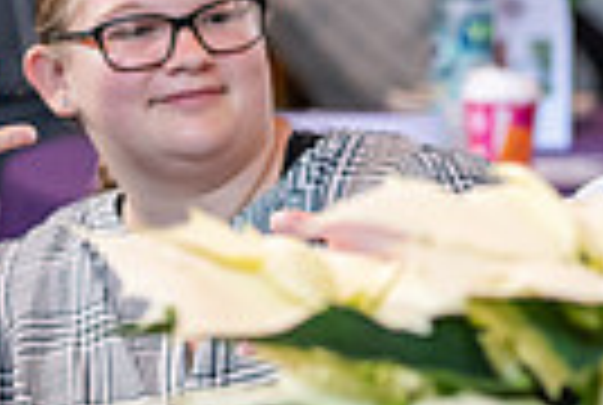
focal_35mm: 302
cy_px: -182
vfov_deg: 4.5
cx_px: -22
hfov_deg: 6.8
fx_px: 5070
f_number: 3.2
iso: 1600
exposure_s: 1/200
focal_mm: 70
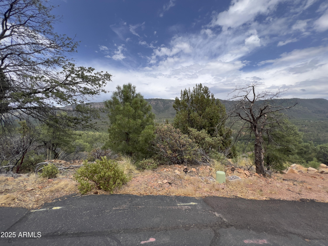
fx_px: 123
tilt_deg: +1.0
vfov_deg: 89.9
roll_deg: +1.4
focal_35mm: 13
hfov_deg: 106.2
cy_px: 123
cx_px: 164
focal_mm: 1.57
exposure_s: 1/1043
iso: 32
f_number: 1.8
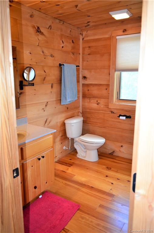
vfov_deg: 67.5
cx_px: 77
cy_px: 116
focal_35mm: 27
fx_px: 174
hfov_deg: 47.7
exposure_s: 1/60
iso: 560
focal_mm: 18
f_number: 3.5
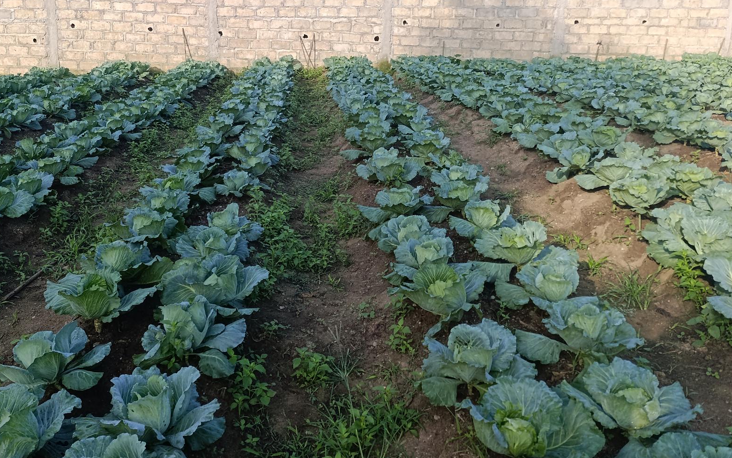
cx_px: 325
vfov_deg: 41.0
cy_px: 131
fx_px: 599
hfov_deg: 62.7
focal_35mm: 30
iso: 50
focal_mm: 6.14
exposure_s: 1/326
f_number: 1.6
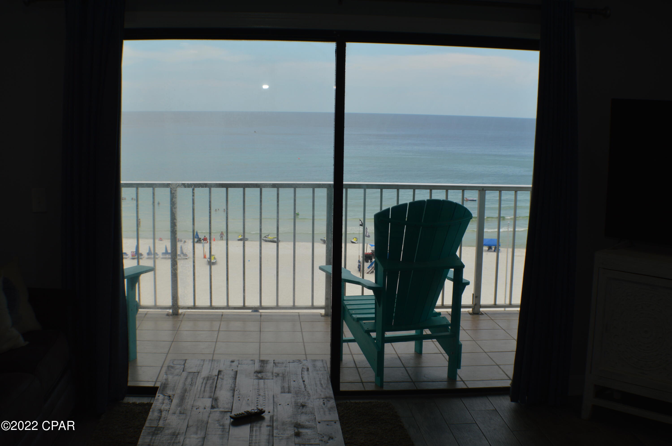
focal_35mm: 60
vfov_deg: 22.6
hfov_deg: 33.4
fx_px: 1119
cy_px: 223
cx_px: 336
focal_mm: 40
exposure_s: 1/200
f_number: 7.1
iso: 100
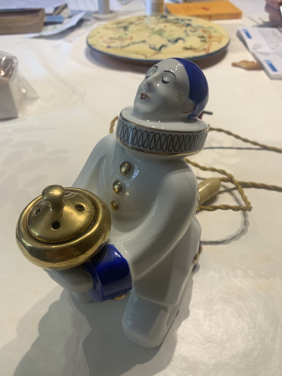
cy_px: 192
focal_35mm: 27
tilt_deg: -43.2
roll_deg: -1.1
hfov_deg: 51.4
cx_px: 140
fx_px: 293
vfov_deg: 65.3
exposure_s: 1/50
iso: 64
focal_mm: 4.25
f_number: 1.8
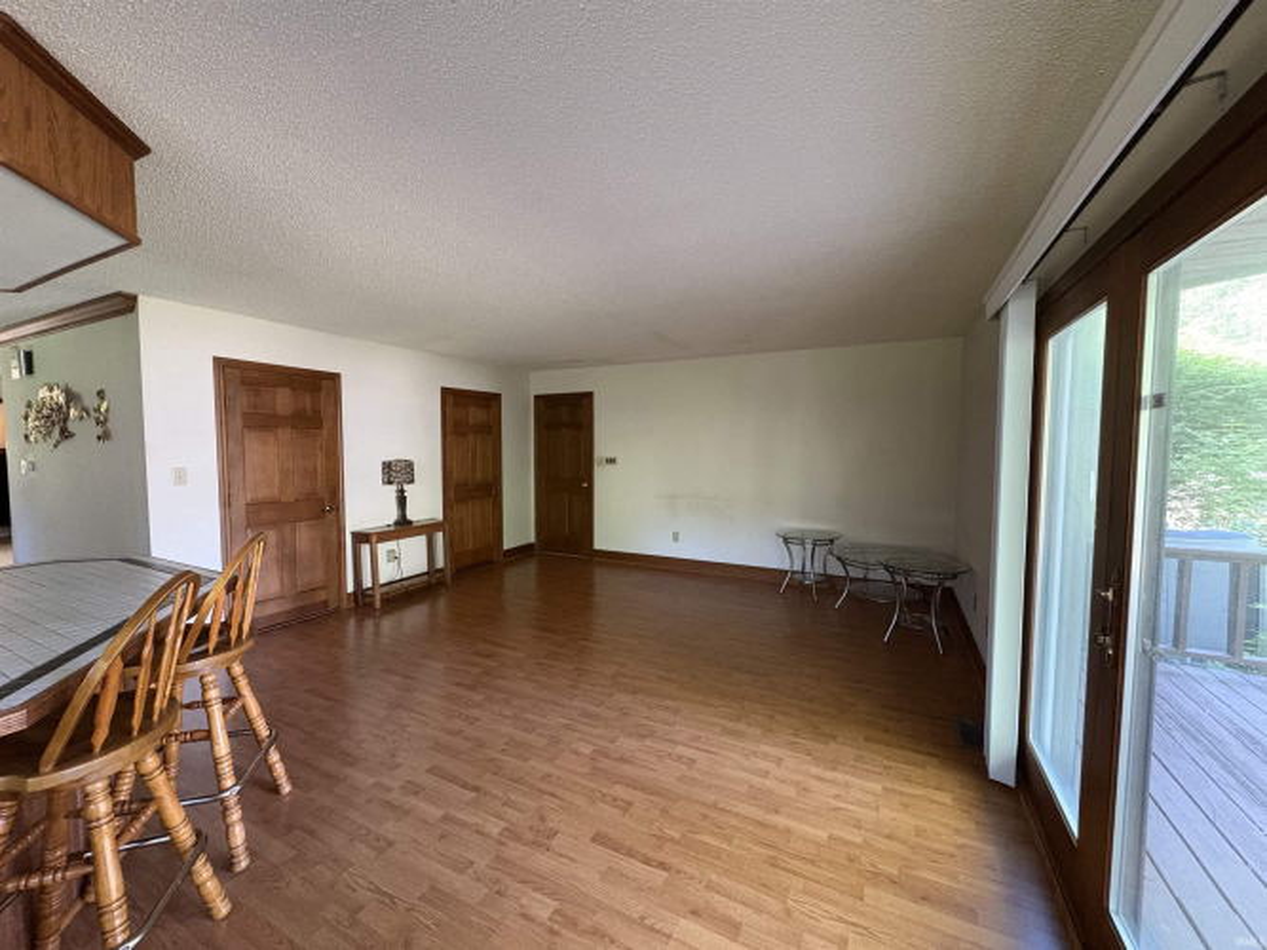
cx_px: 634
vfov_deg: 85.7
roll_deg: +0.1
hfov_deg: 102.1
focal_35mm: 14
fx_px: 512
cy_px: 475
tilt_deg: -2.7
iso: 800
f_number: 2.2
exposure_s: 1/60
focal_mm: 2.22
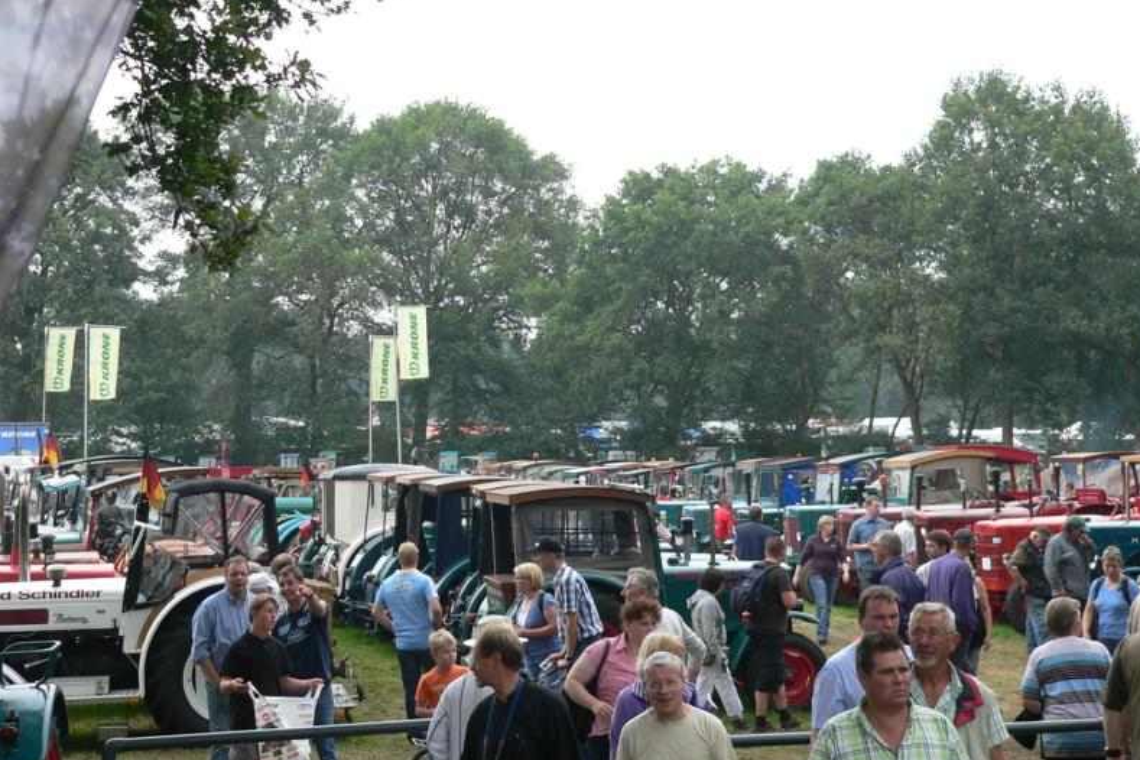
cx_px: 577
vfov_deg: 17.7
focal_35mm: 77
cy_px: 353
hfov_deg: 26.3
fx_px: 2438
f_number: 2.8
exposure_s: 1/250
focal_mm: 12.1
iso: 100
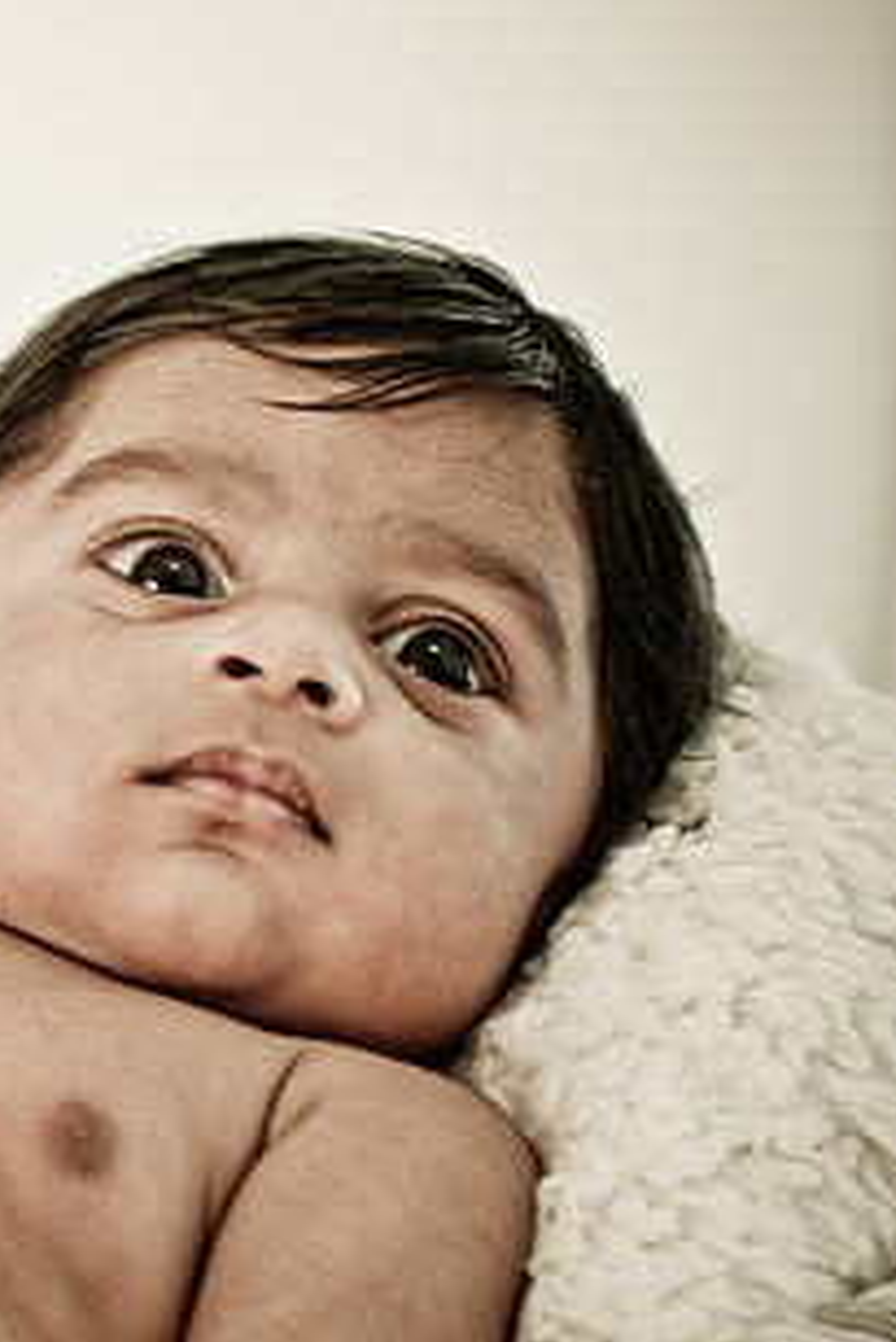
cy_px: 754
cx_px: -358
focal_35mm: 99
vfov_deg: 20.6
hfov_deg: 13.2
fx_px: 3689
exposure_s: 1/30
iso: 100
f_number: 4
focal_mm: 35
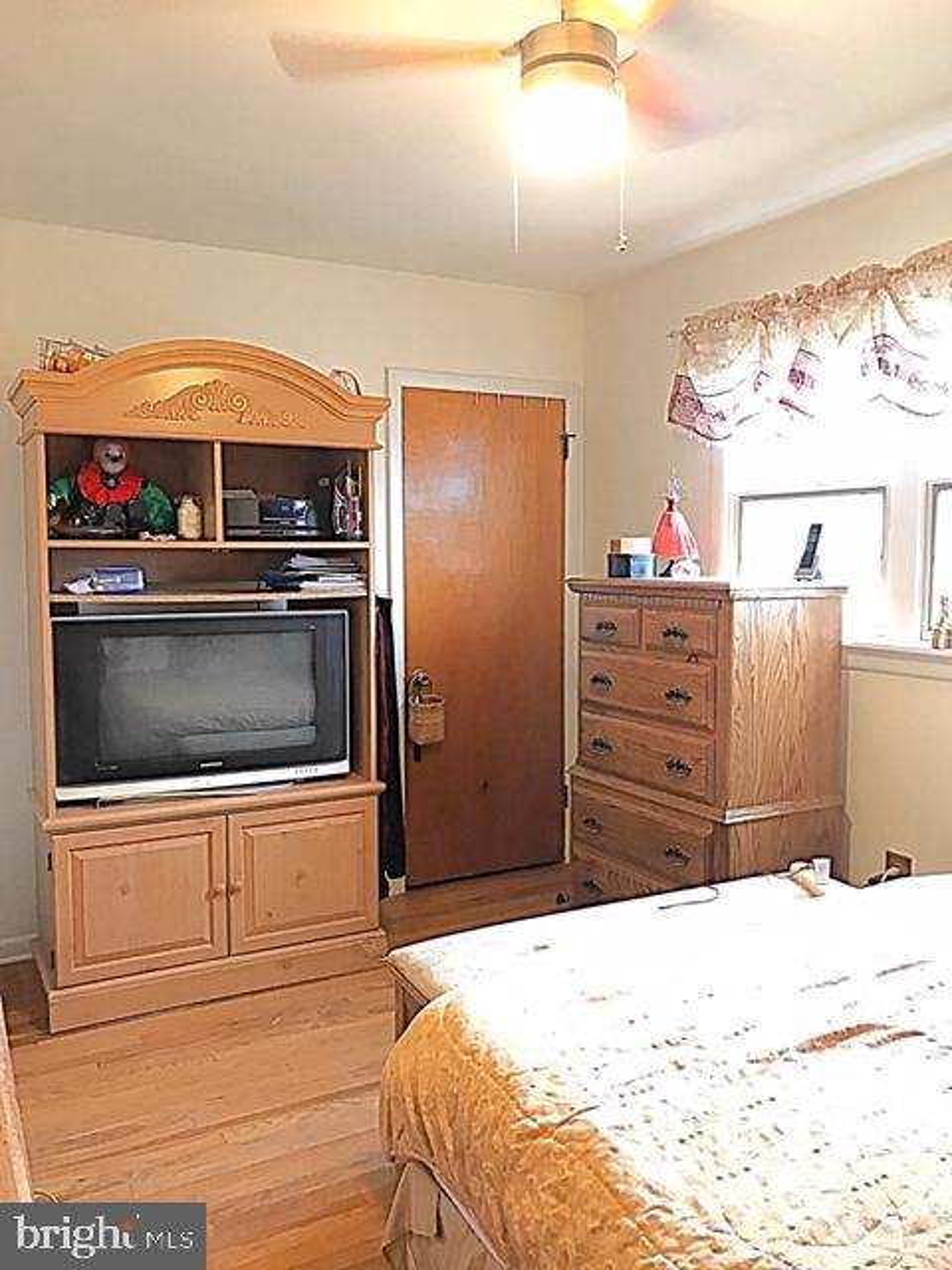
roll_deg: +0.4
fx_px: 1027
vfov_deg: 63.4
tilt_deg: -4.9
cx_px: 476
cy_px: 635
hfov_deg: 49.7
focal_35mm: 28
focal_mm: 3.99
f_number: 1.8
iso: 100
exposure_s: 1/12
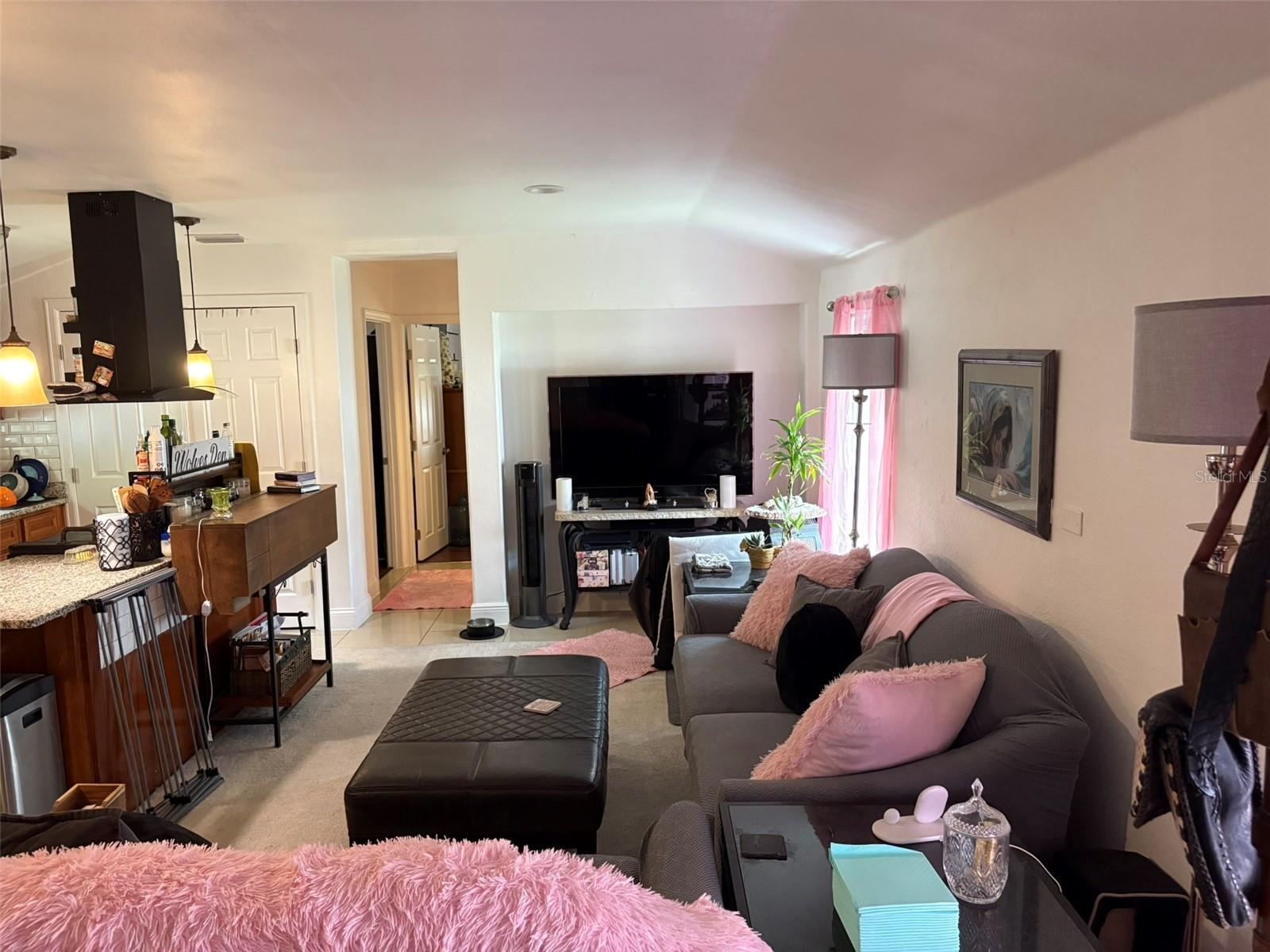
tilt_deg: -6.8
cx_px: 635
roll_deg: +1.8
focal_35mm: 26
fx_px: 954
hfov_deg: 67.3
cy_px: 476
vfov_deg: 53.1
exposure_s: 1/59
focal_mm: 5.96
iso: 400
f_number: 1.6
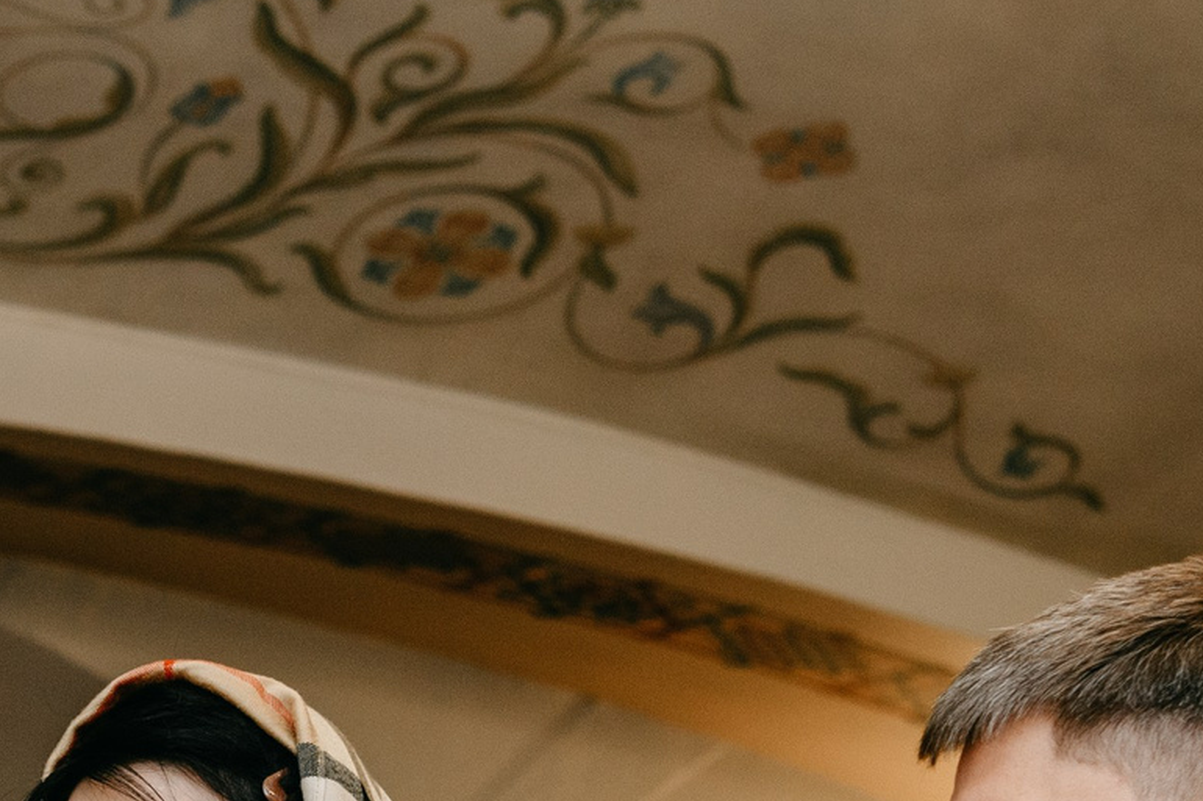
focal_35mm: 133
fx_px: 4443
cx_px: 198
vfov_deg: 10.0
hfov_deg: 15.3
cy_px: 1234
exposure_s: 1/160
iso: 500
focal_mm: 40
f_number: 3.5
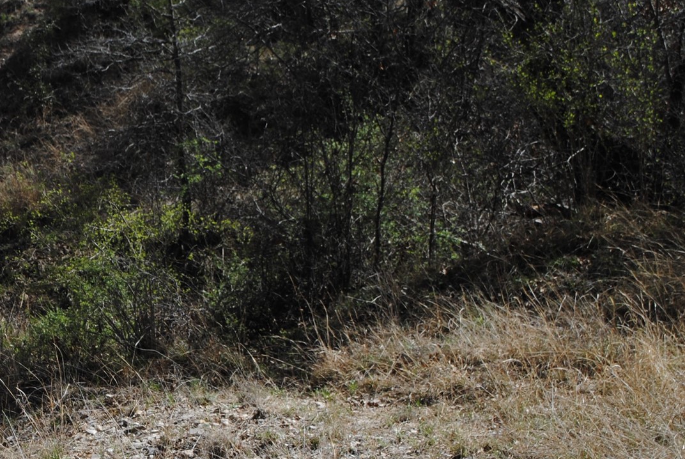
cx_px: 58
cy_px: 329
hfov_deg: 20.5
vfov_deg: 14.1
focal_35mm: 97
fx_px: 1848
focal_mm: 32
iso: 100
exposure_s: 1/250
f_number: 8
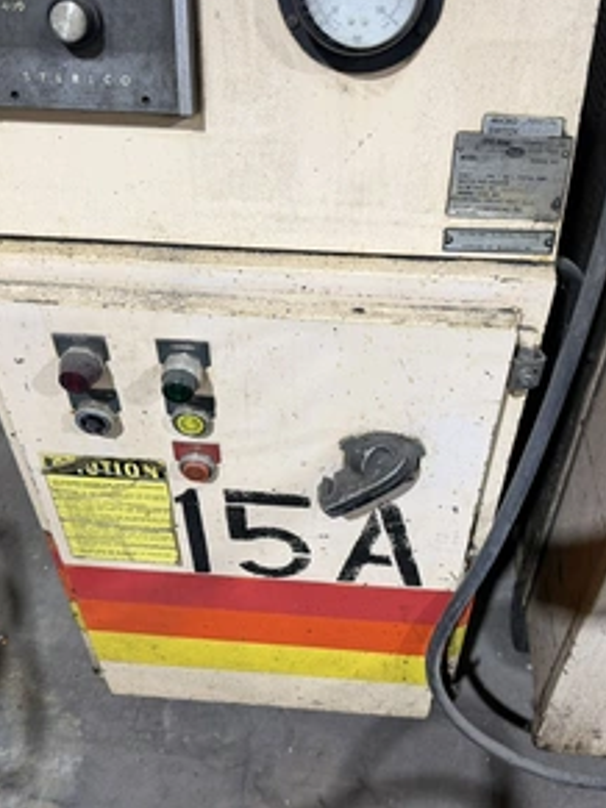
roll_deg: -0.2
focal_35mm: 33
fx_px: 771
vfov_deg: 55.4
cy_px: 394
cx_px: 325
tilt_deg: -43.9
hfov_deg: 42.9
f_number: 1.78
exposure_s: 1/60
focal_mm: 6.76
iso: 200
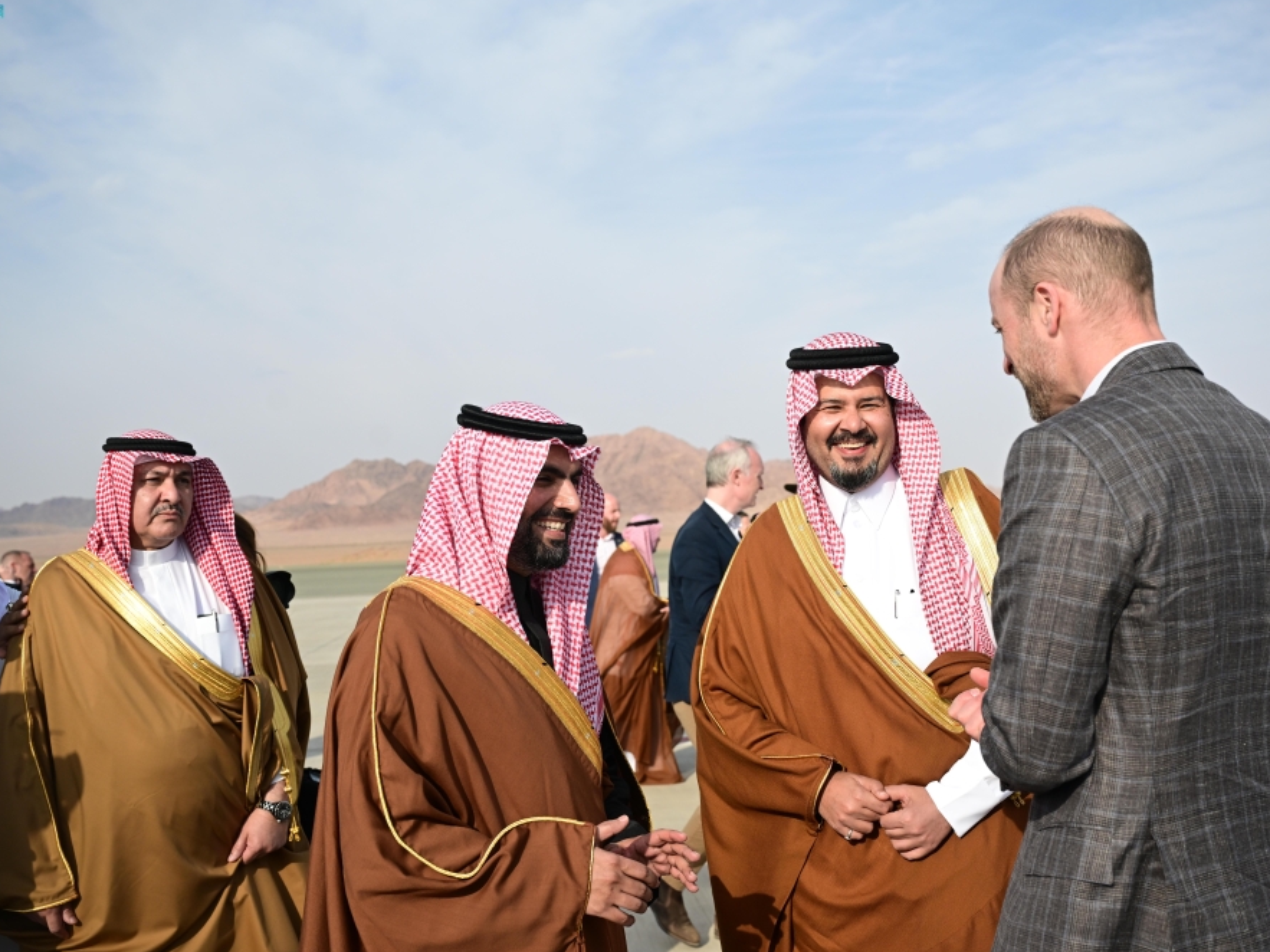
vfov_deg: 38.1
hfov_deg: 49.4
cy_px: 477
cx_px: 695
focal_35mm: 38
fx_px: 1377
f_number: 5
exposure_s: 1/2000
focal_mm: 34.5
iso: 320
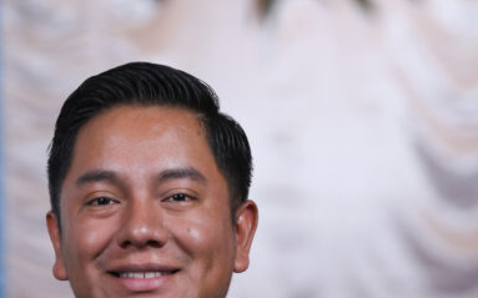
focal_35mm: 341
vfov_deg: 3.8
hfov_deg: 6.2
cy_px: 587
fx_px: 4440
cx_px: 95
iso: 400
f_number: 4.5
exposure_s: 1/200
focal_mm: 125
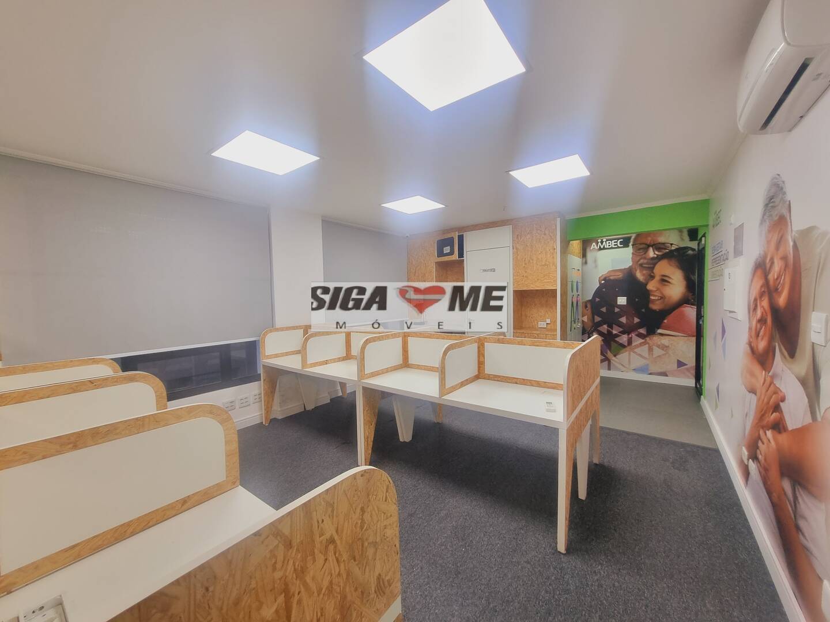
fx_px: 312
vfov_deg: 89.9
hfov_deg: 106.2
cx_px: 415
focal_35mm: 13
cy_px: 311
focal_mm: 1.74
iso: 160
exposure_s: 1/60
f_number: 2.2
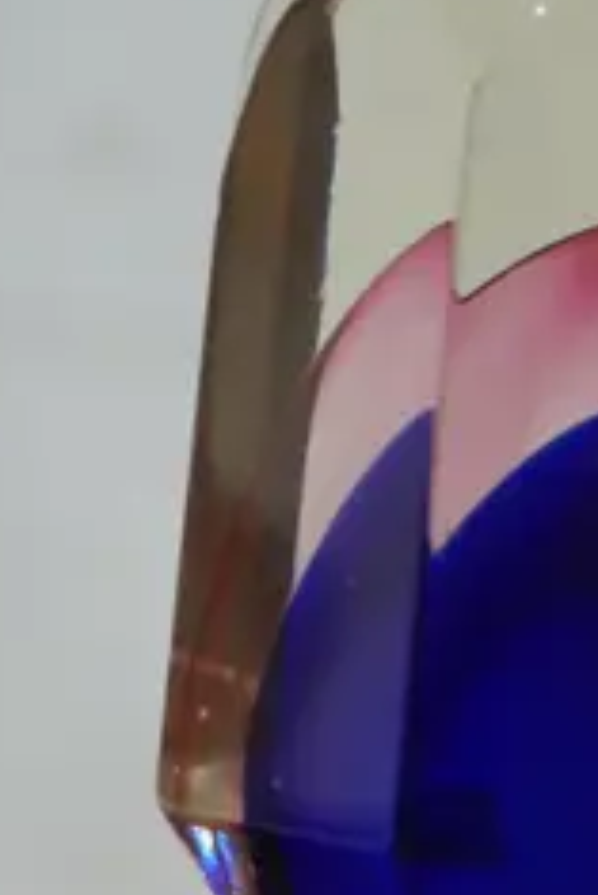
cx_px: 552
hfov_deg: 6.9
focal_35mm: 199
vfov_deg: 9.8
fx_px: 4951
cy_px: 1615
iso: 640
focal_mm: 22
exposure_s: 1/60
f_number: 4.7
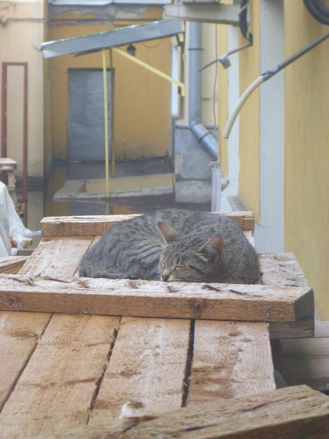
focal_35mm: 105
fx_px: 1331
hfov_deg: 14.1
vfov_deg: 18.7
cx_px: 164
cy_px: 220
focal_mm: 17.4
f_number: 4.8
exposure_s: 1/60
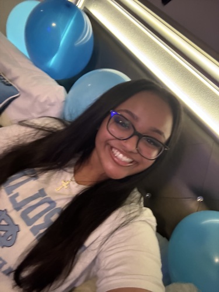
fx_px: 194
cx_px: 110
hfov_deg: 58.9
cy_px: 146
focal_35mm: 23
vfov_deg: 73.9
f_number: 1.9
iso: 1000
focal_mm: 2.69
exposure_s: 1/15
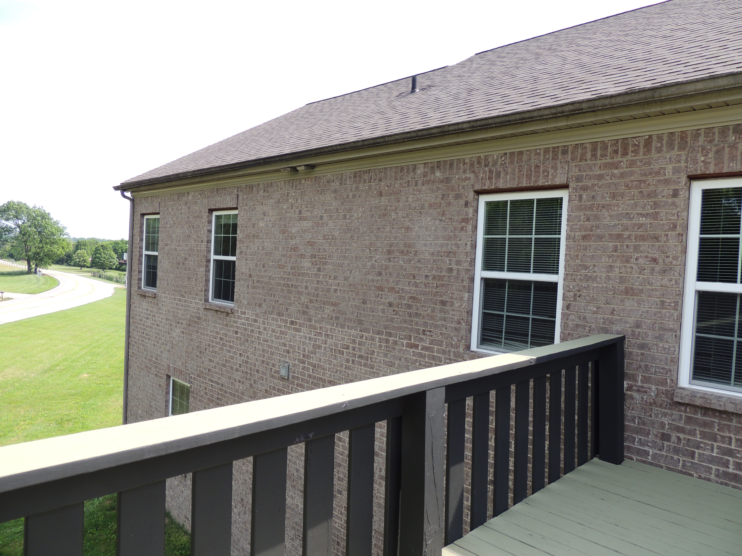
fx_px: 514
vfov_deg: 56.8
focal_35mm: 24
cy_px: 278
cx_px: 371
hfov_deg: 71.6
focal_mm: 4.3
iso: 100
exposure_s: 1/500
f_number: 3
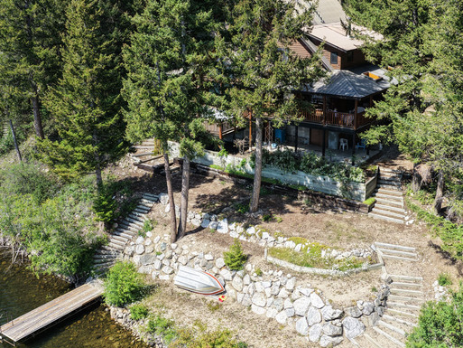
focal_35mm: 42
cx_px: 260
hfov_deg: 44.7
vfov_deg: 34.3
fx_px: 562
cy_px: 159
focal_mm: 14.45
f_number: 2.8
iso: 200
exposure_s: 1/800
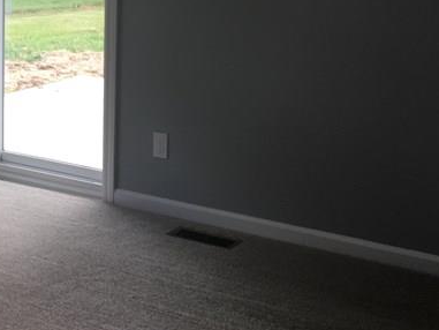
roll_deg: -1.1
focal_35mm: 78
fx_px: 990
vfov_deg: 18.6
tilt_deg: -5.7
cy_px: 33
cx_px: 22
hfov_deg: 24.1
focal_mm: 4.15
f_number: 2.2
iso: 25
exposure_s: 1/40
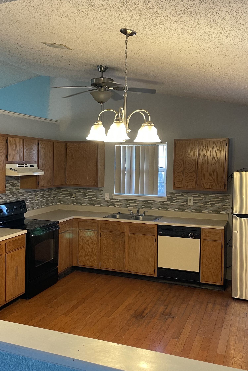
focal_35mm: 37
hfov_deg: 35.7
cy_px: 184
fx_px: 382
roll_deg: -0.2
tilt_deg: -3.9
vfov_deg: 51.9
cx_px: 90
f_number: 1.6
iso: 100
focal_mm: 4.2
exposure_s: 1/60
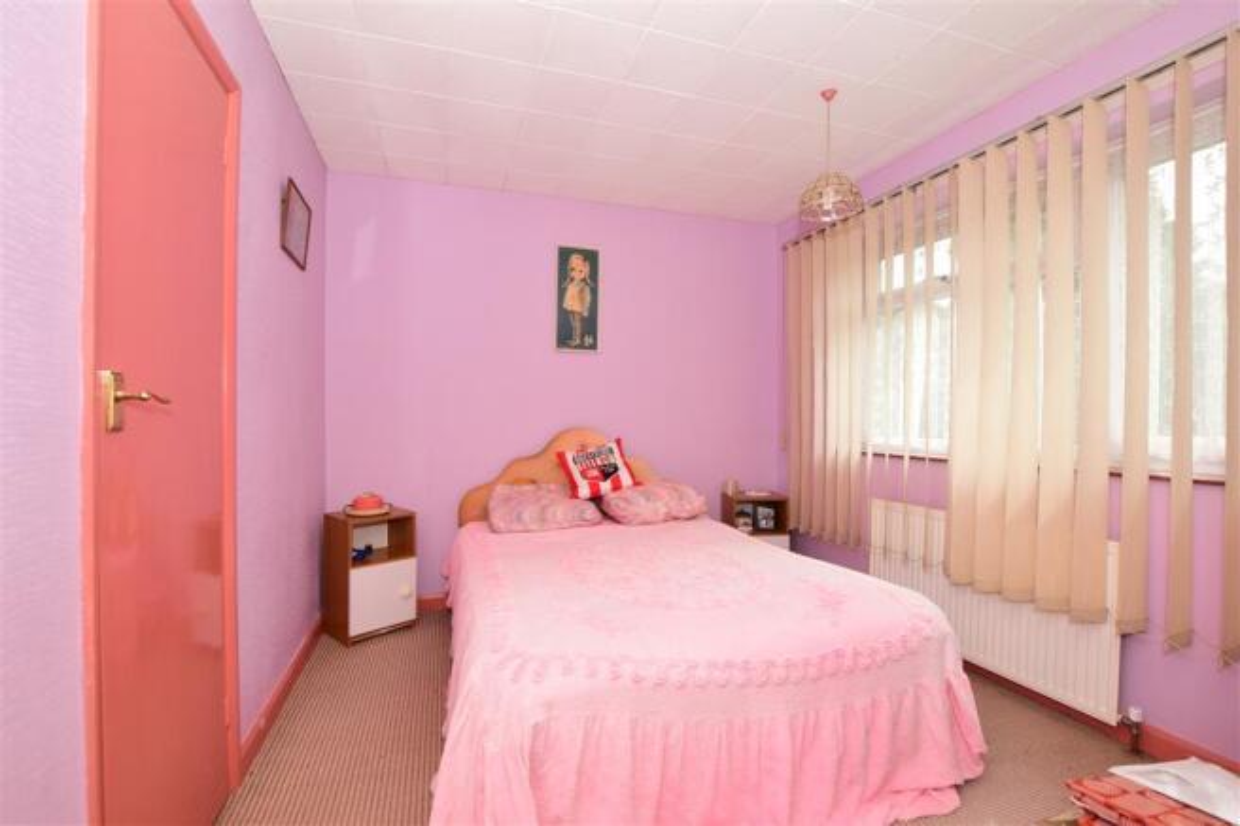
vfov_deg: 77.3
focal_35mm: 15
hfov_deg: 100.4
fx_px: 517
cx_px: 620
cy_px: 413
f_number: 7.1
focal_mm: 10
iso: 400
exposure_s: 1/125
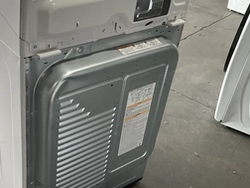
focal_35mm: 46
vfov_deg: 31.5
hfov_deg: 40.3
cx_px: 68
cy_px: 99
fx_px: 332
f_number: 1.8
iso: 25
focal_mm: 3
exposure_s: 1/122
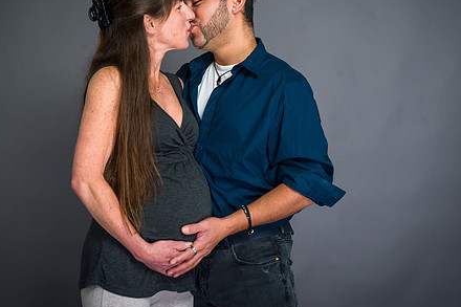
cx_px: 213
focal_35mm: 54
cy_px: 113
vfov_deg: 25.0
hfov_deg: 36.9
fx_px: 691
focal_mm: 41
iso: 200
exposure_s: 1/125
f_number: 6.3
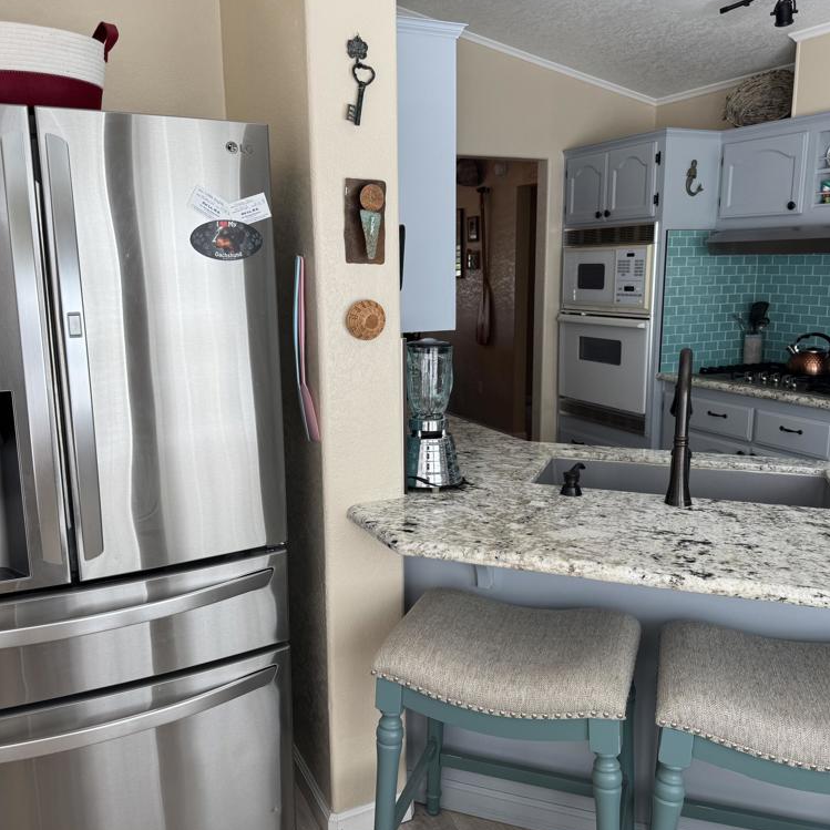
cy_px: 417
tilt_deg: -10.4
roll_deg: +1.1
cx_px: 407
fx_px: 787
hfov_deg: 55.6
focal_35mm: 29
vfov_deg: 55.6
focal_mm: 6.76
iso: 80
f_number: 1.78
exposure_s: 1/121
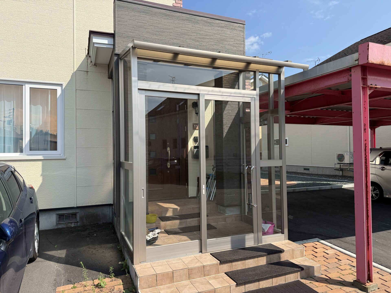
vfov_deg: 56.8
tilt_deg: +2.1
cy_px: 146
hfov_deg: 71.6
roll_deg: +0.3
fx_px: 271
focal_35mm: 24
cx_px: 196
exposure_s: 1/2907
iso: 80
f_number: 1.78
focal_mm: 6.76
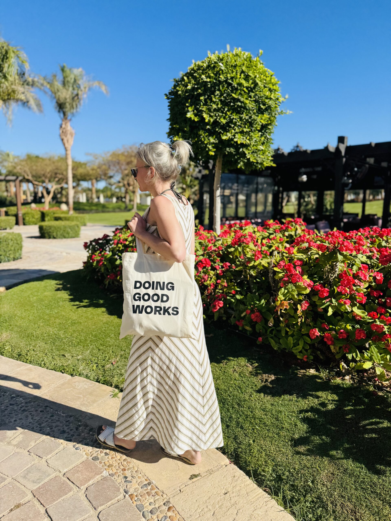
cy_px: 260
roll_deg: +1.7
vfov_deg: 71.6
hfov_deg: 56.8
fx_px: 361
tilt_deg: -4.9
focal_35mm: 24
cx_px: 196
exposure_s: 1/6410
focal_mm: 6.76
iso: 80
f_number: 1.78
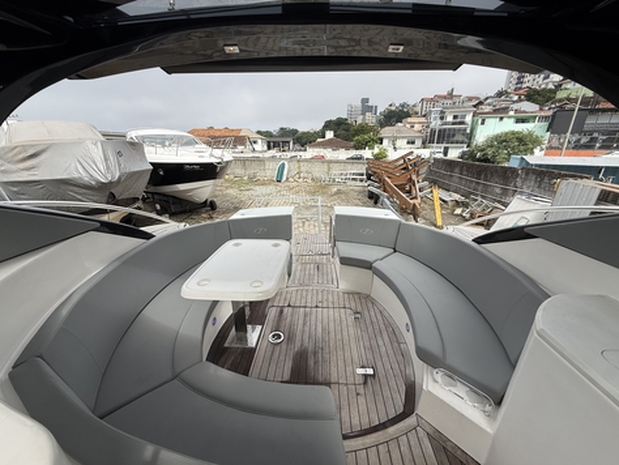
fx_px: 250
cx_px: 310
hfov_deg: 102.0
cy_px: 232
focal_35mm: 14
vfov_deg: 85.7
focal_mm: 2.22
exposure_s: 1/1613
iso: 50
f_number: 2.2
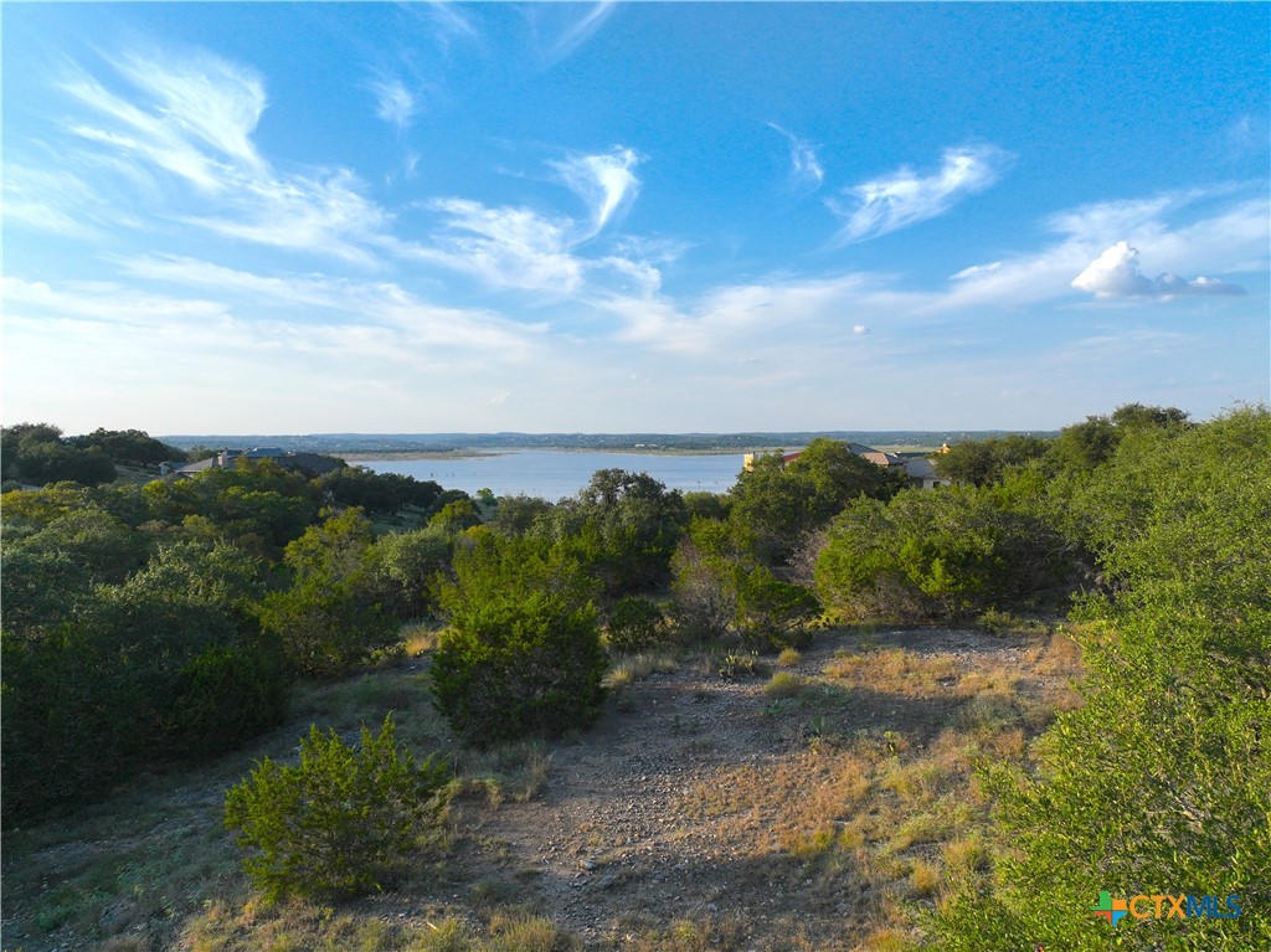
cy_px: 476
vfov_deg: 56.8
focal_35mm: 24
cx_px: 636
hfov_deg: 71.6
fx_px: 881
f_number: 2.8
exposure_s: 1/2500
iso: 100
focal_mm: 12.29
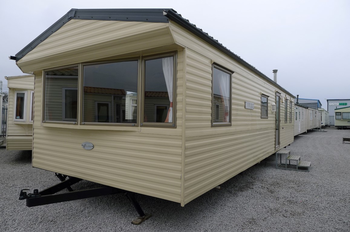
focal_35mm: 24
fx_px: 233
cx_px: 175
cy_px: 116
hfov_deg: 73.8
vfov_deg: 53.0
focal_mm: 5.1
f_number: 2.8
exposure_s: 1/200
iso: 80
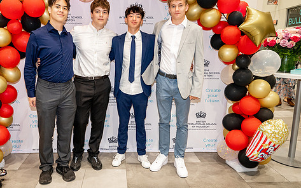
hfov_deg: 62.3
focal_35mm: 30
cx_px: 119
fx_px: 246
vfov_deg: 41.9
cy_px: 88
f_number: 4
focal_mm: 24
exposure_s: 1/100
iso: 1250
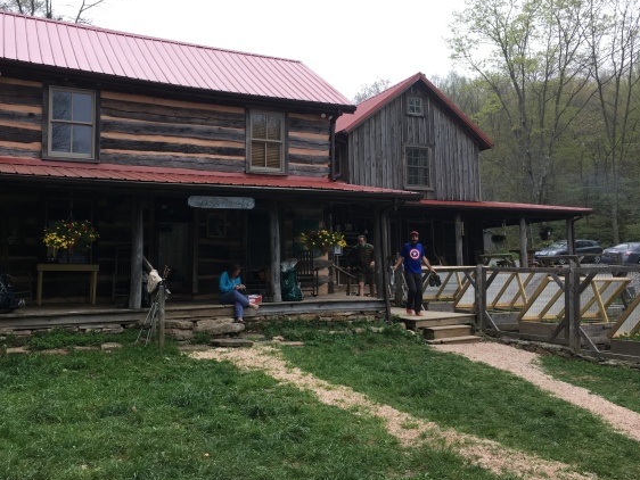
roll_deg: +1.5
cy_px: 220
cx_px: 282
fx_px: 610
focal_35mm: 33
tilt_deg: +5.8
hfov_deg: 55.2
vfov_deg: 42.9
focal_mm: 4.15
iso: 32
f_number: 2.2
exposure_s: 1/120
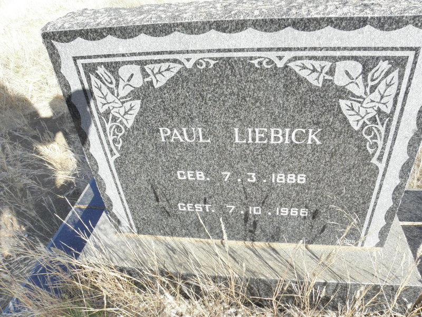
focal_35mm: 26
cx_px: 211
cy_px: 158
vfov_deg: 53.1
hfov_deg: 67.3
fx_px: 317
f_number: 6.3
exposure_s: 1/320
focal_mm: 4.6
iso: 200
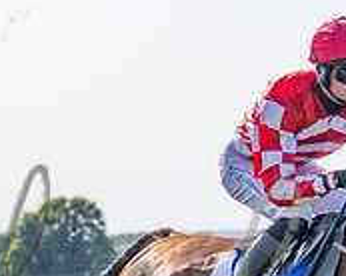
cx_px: 300
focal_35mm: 257
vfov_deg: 6.0
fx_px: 2629
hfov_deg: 7.5
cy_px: 316
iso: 200
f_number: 4
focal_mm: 70
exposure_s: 1/1600
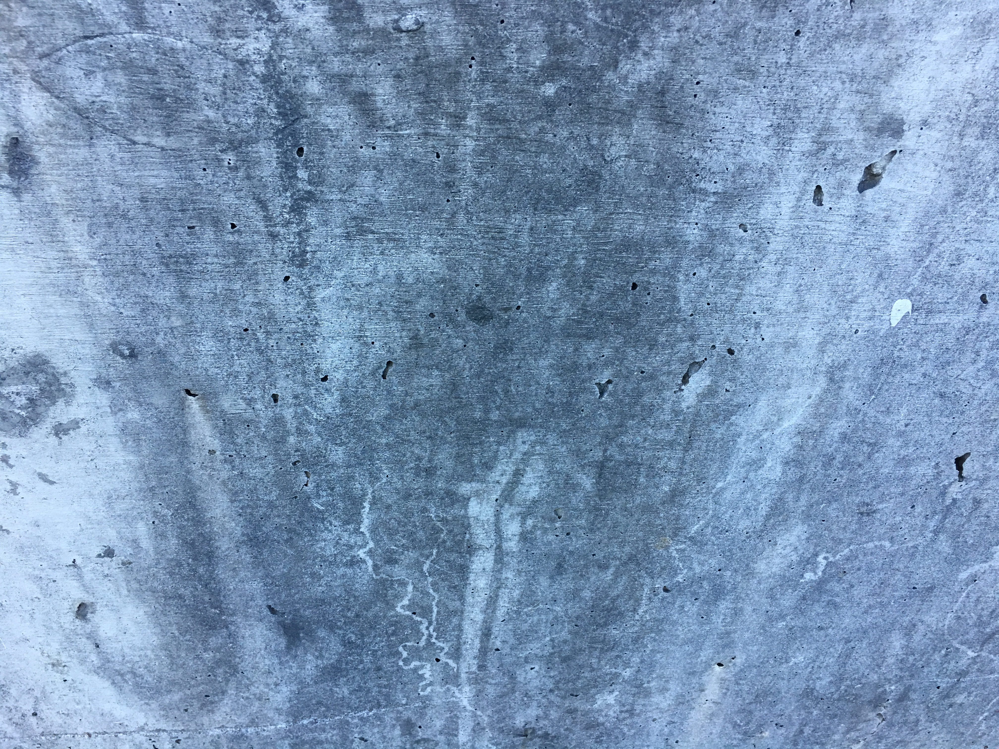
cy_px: 374
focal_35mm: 29
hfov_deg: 61.7
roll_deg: -2.5
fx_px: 837
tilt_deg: -39.4
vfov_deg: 48.2
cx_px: 500
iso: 25
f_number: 2.2
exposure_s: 1/30
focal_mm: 4.15
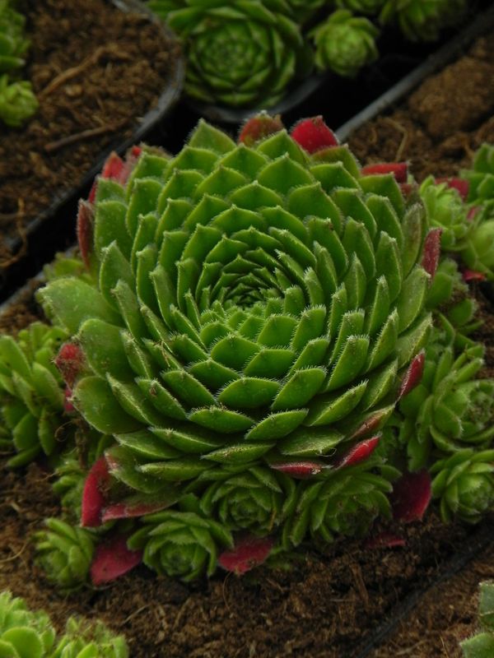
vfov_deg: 4.1
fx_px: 9152
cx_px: 247
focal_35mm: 481
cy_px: 329
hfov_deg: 3.1
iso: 160
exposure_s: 1/320
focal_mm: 85.6
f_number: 5.6
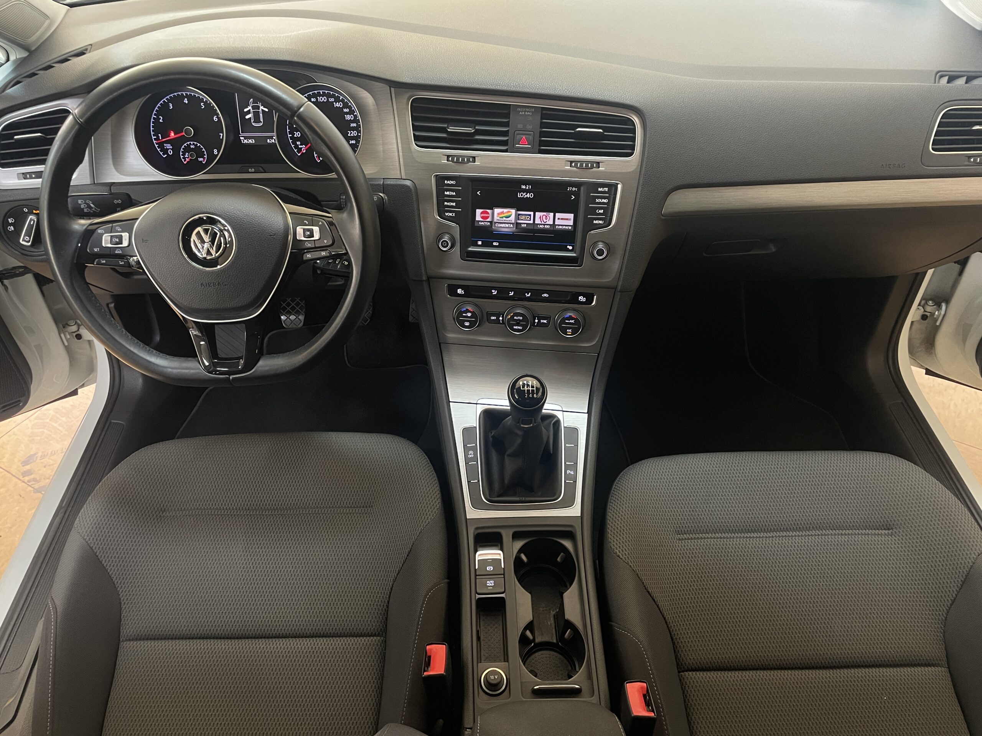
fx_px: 738
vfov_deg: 53.1
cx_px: 491
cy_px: 368
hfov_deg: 67.3
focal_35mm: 26
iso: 400
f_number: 1.6
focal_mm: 4.2
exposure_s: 1/50
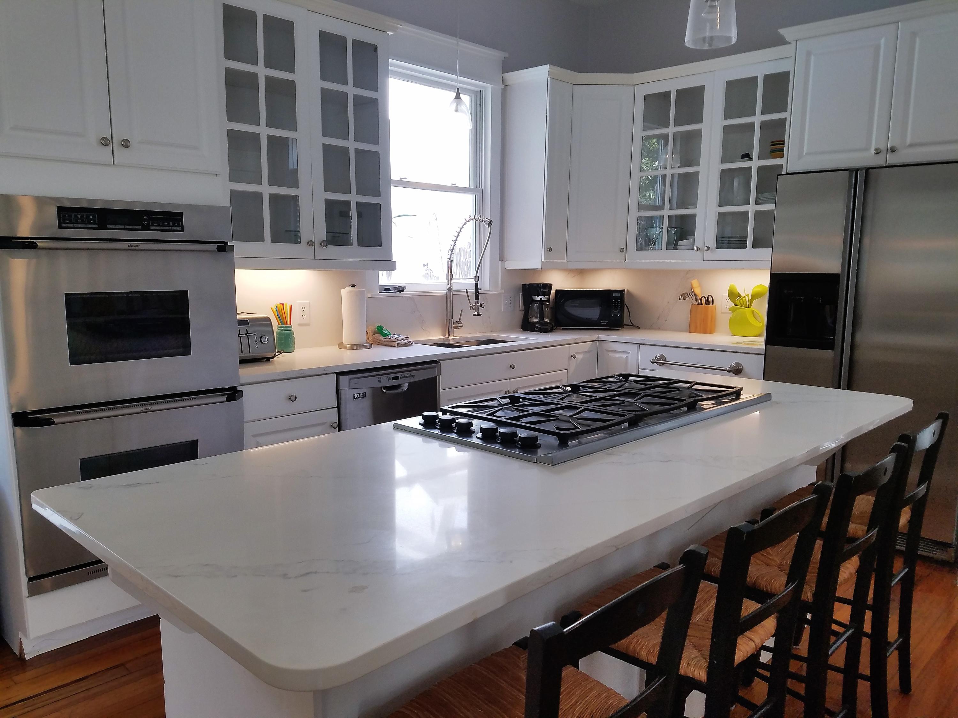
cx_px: 479
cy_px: 359
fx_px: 720
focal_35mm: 26
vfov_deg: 53.1
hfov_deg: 67.3
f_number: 1.7
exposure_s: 1/126
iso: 50
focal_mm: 4.2
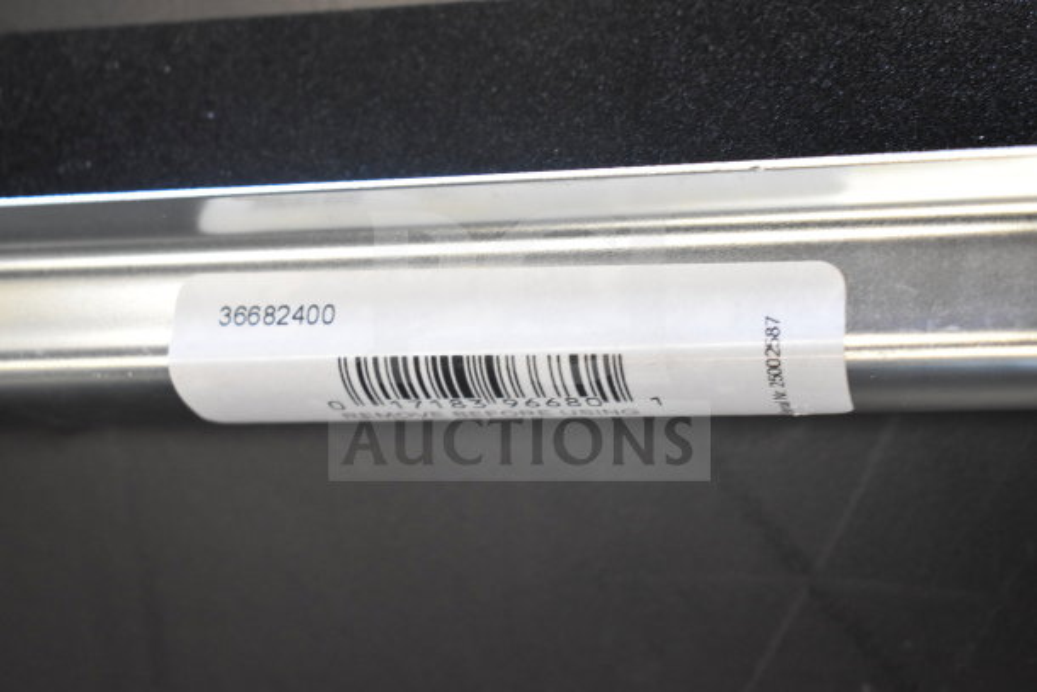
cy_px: 346
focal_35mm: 68
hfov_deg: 29.9
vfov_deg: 20.2
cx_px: 518
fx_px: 1945
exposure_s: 1/80
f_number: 5
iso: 2500
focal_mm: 45
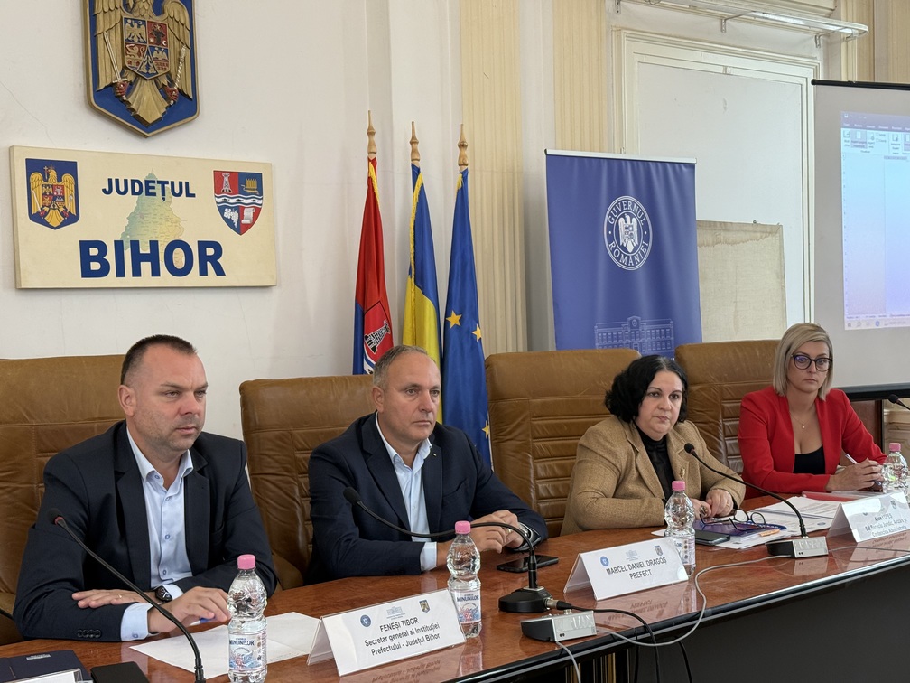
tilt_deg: -0.8
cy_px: 342
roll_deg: +1.6
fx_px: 1262
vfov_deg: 30.3
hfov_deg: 39.7
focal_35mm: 48
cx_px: 455
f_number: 1.78
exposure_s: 1/120
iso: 200
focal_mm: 6.76
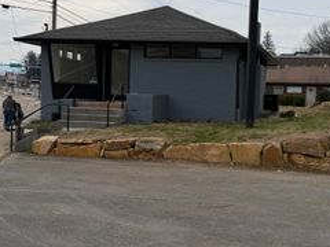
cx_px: 187
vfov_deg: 29.1
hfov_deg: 38.1
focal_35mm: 50
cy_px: 110
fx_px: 477
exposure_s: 1/7353
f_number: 1.78
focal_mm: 6.76
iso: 80
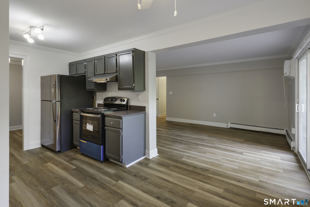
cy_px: 104
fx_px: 146
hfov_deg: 93.3
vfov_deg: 70.4
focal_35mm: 17
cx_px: 155
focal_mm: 17
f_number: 11
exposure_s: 1
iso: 100
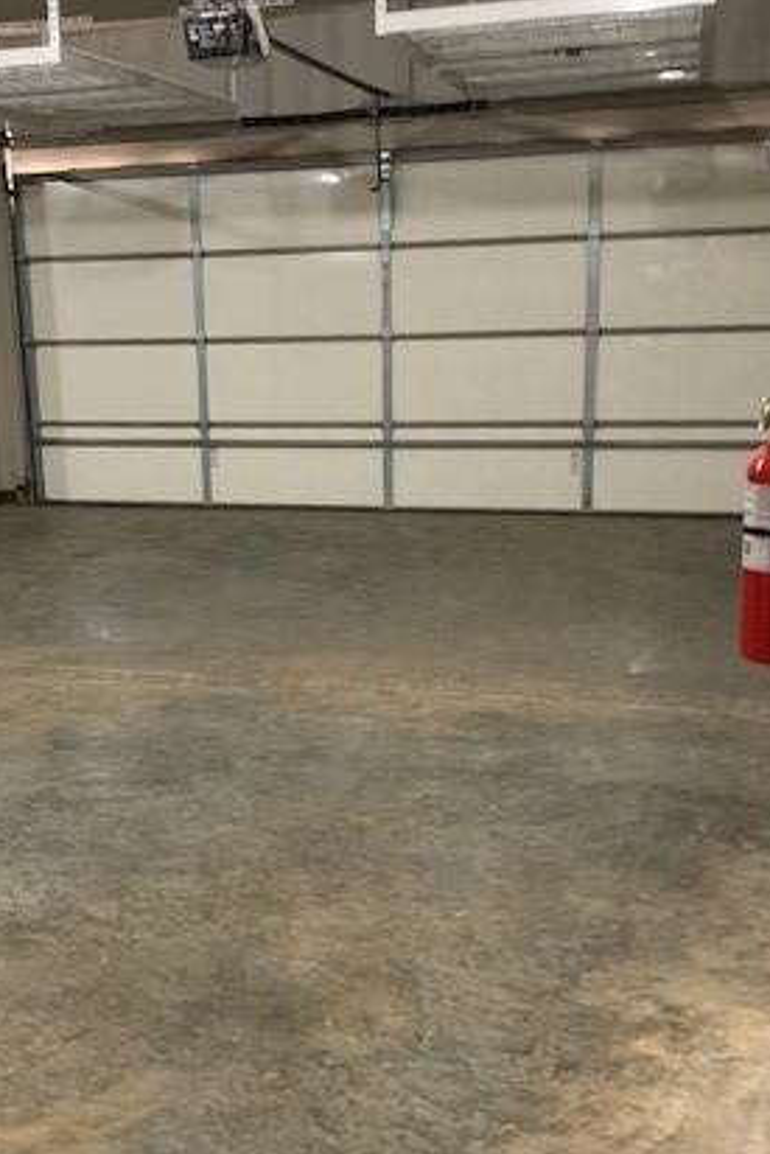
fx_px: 1346
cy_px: 577
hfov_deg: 31.7
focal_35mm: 42
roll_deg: +1.8
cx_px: 255
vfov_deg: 46.4
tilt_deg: -10.2
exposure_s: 1/30
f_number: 1.8
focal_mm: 4.25
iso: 640
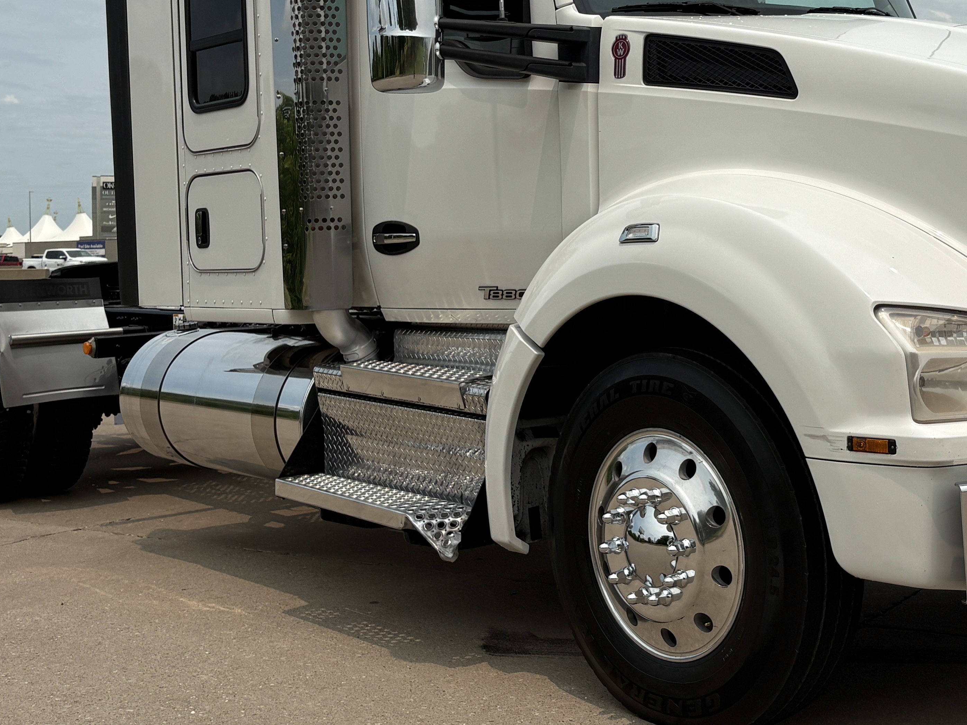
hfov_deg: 35.8
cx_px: 644
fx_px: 1481
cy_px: 230
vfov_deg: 27.3
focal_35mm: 53
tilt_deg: +1.1
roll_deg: +1.9
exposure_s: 1/6329
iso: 50
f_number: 1.6
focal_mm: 5.96
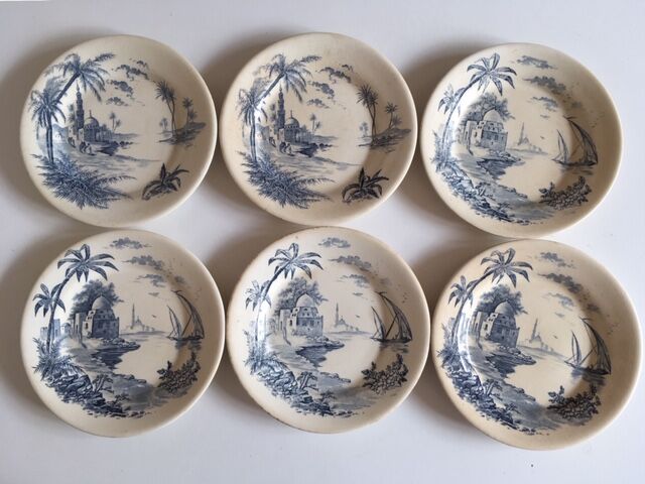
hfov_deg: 61.7
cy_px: 242
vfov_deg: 48.2
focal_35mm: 29
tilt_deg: -84.4
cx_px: 322
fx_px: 540
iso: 25
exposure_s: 1/50
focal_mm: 4.15
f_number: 2.2
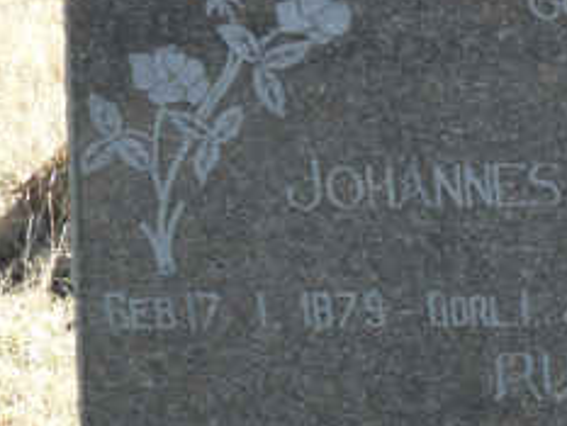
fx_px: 2245
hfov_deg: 13.8
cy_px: 254
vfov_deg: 10.8
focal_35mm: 137
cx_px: 740
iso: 100
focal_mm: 9.3
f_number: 5
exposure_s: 1/90
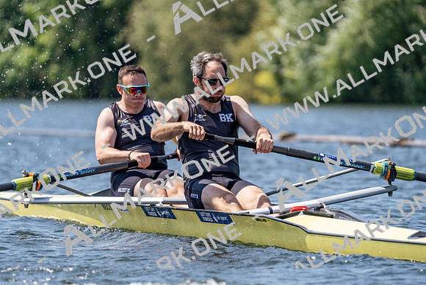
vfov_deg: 3.7
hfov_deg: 5.5
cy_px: 142
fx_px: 4426
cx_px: 213
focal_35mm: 374
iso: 400
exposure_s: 1/2000
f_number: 6.3
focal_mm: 374
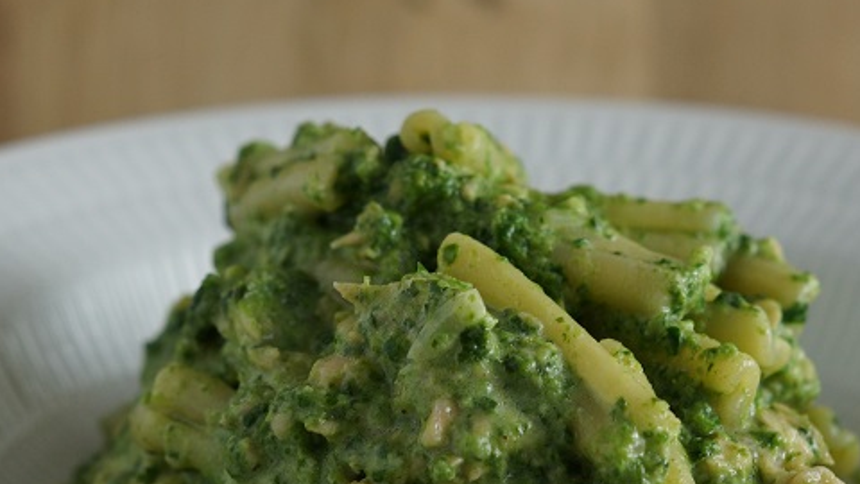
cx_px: 480
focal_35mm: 131
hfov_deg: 16.4
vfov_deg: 9.2
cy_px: 368
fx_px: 2987
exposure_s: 1/160
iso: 400
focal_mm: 50
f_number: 4
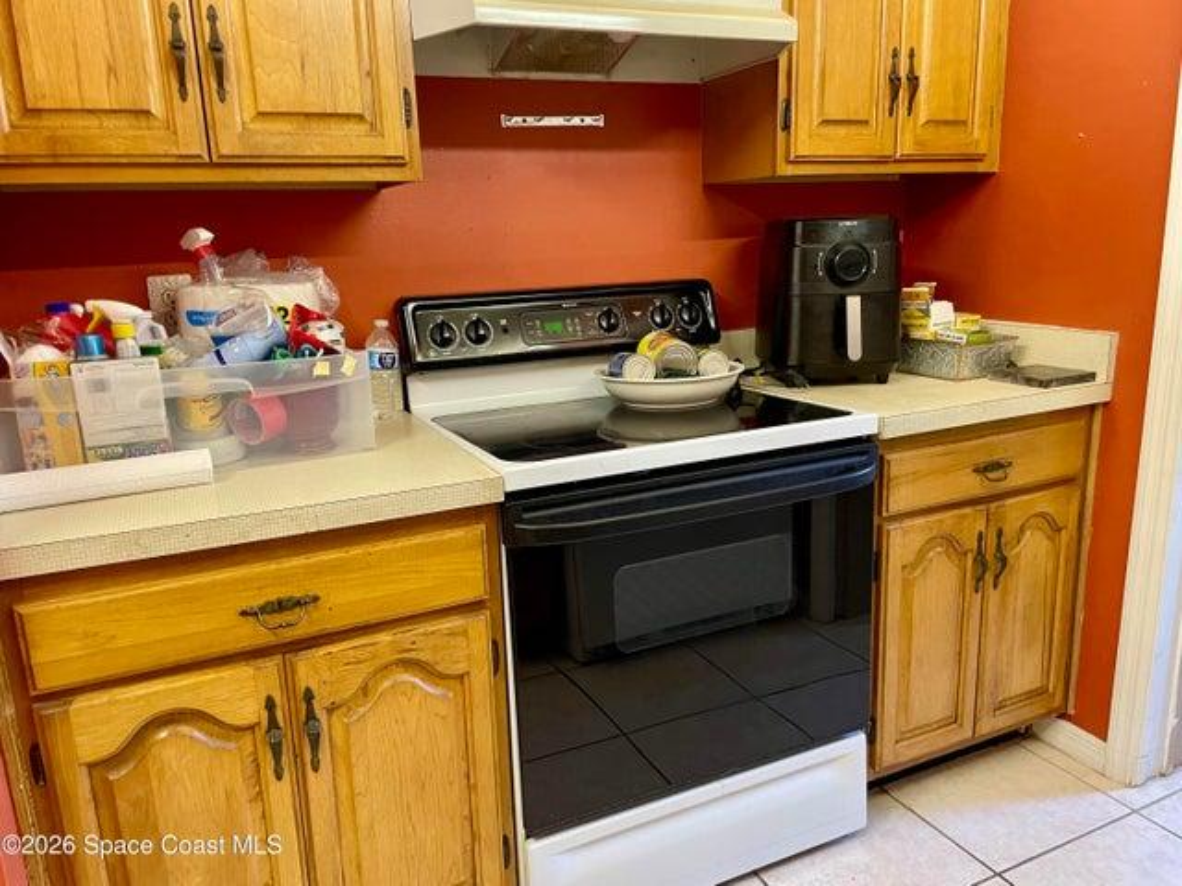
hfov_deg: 67.3
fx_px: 888
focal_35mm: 26
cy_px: 443
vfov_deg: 53.1
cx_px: 591
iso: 400
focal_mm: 4.2
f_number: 1.6
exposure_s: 1/60
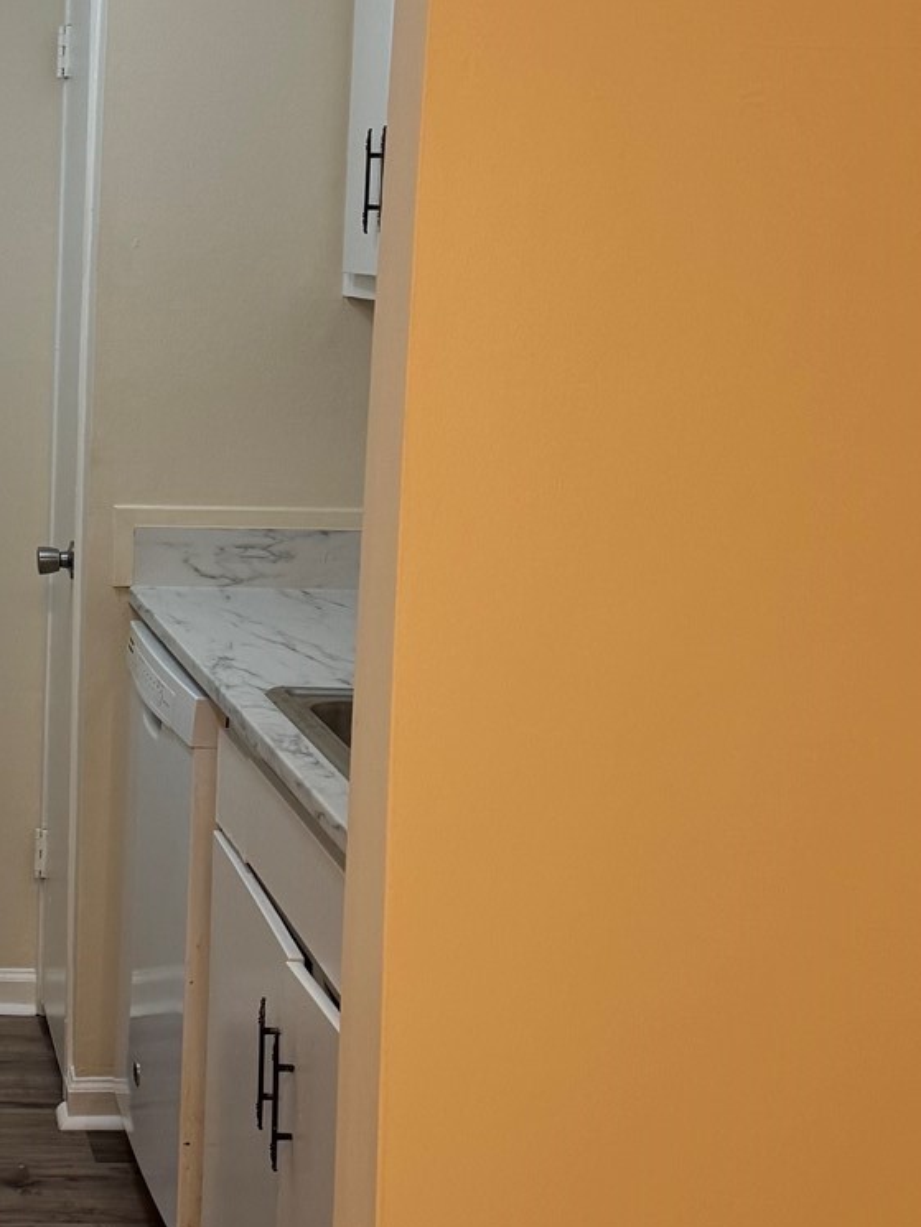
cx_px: -133
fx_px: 2341
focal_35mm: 66
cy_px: 471
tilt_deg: -5.2
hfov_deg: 21.0
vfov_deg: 29.3
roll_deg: -2.0
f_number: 1.78
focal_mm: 6.76
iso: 125
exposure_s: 1/60
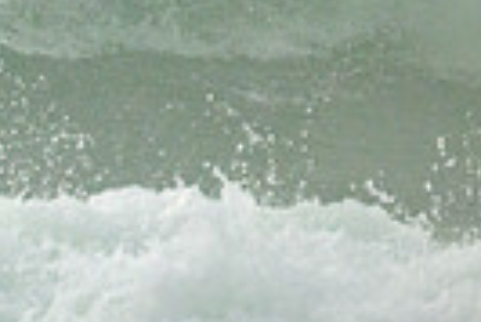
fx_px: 46574
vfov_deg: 0.4
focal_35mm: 3482
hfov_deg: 0.6
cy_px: -31
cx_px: -495
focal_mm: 800
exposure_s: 1/2500
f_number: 11
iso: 1600
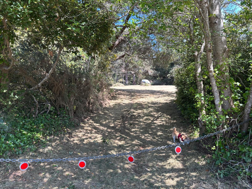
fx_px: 175
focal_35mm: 24
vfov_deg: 56.8
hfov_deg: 71.6
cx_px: 126
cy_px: 94
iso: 80
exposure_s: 1/272
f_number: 1.78
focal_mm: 6.86
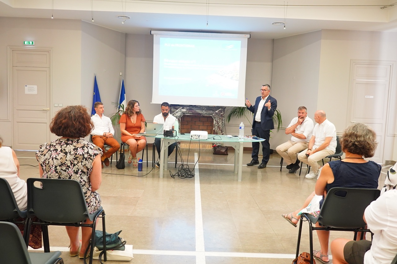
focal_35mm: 30
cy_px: 132
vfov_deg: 43.6
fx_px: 331
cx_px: 198
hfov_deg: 61.9
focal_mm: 20
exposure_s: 1/40
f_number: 3.2
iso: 1600
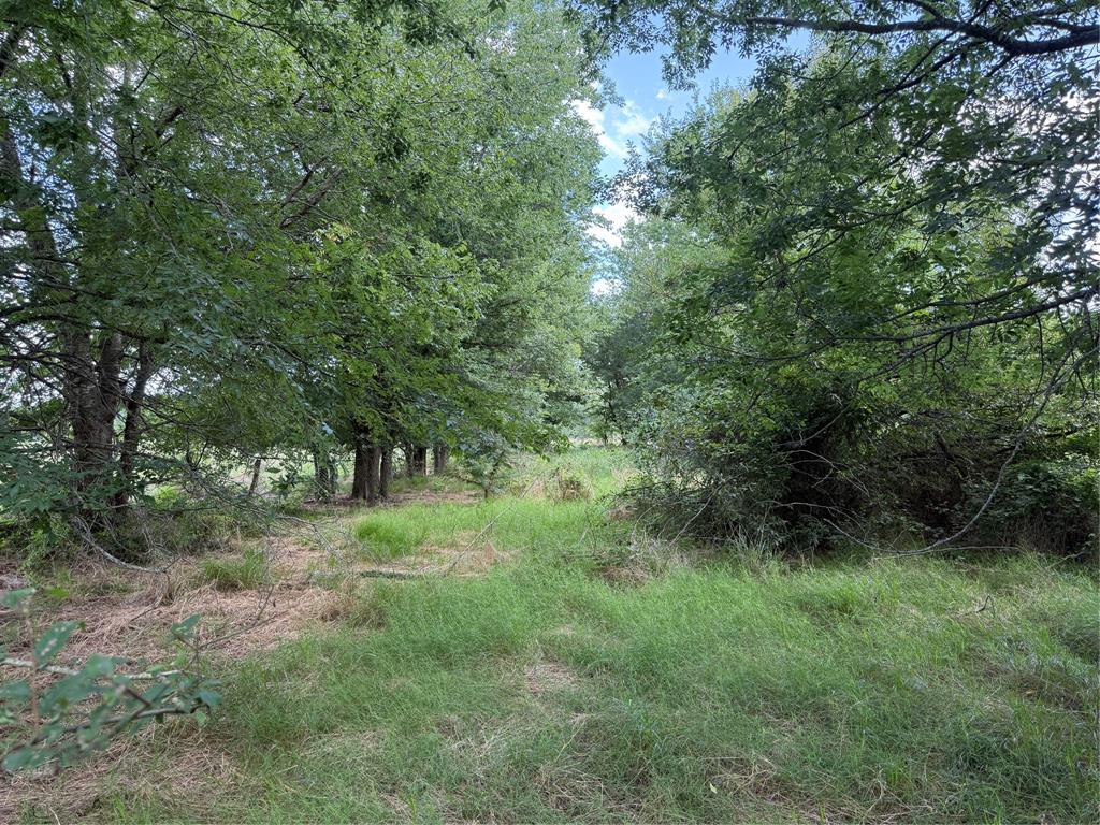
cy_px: 412
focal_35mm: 24
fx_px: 763
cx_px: 550
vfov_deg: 56.8
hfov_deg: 71.6
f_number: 1.78
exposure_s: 1/235
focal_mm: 6.76
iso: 100
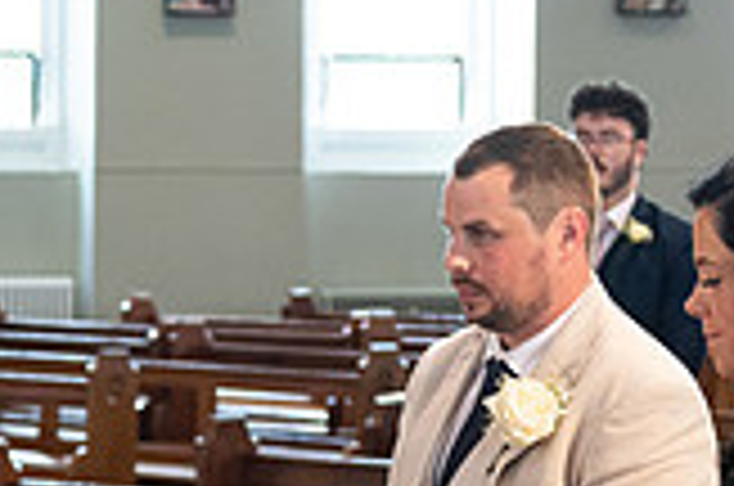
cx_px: 81
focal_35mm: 157
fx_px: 3195
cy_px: 412
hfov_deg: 13.0
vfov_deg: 8.7
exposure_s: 1/160
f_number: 3.5
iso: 800
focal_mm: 44
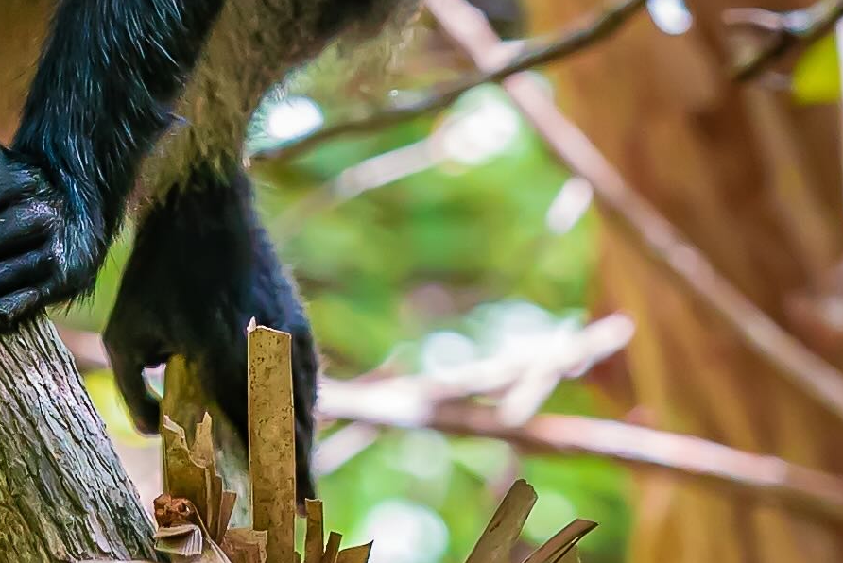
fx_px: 11692
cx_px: 58
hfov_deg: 4.1
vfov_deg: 2.7
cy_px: -590
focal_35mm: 499
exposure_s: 1/200
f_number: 6.3
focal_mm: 105
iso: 2000
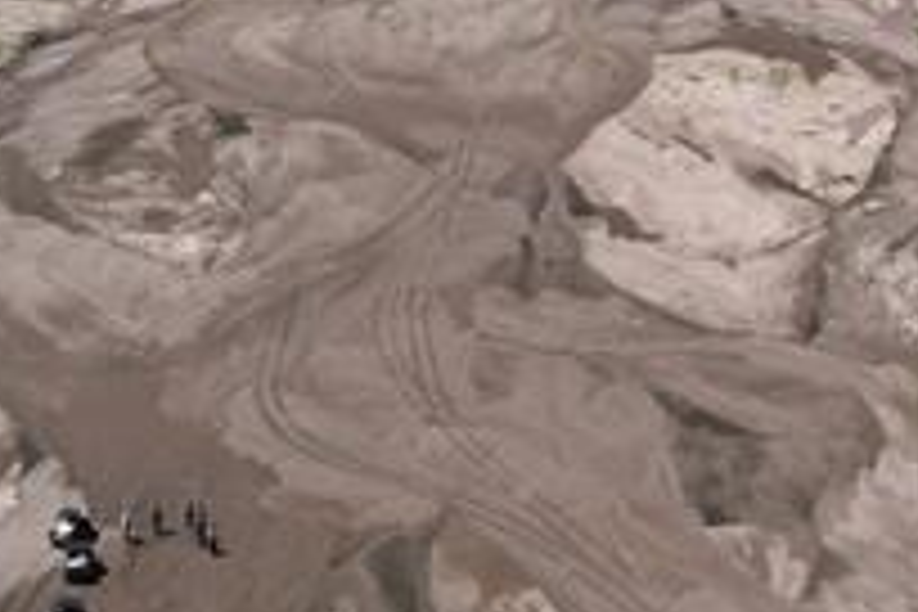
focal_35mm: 70
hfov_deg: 28.8
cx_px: 454
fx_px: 1785
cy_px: 34
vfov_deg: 19.0
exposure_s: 1/4000
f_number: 2.8
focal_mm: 8.38
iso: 100
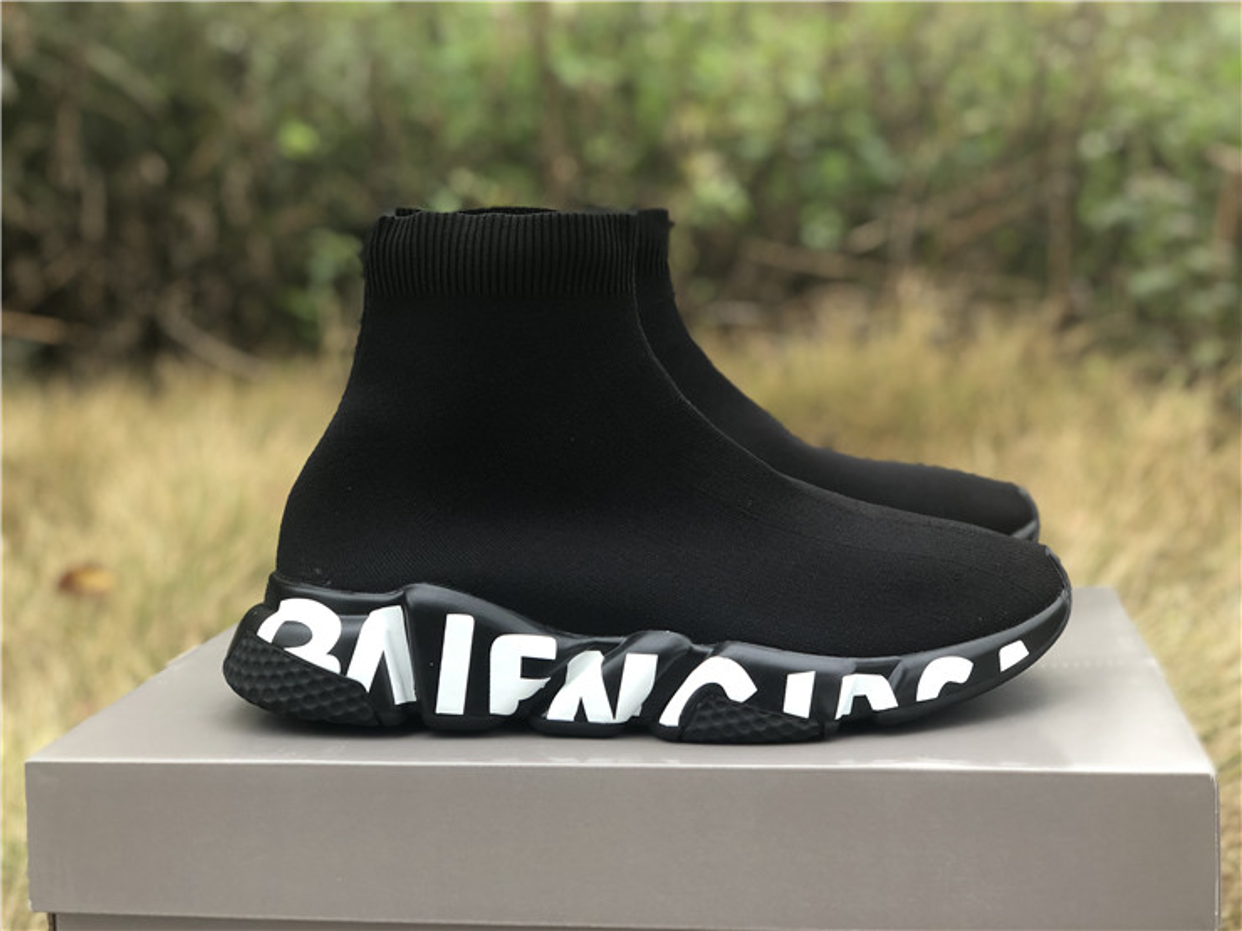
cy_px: 466
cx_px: 621
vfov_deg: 28.0
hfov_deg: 36.8
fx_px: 1866
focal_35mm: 52
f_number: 2.4
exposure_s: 1/60
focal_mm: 6
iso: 40
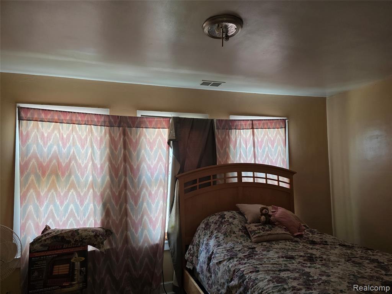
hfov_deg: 73.9
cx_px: 196
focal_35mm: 23
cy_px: 147
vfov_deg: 58.9
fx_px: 260
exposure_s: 1/120
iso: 320
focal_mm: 6.3
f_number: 1.7
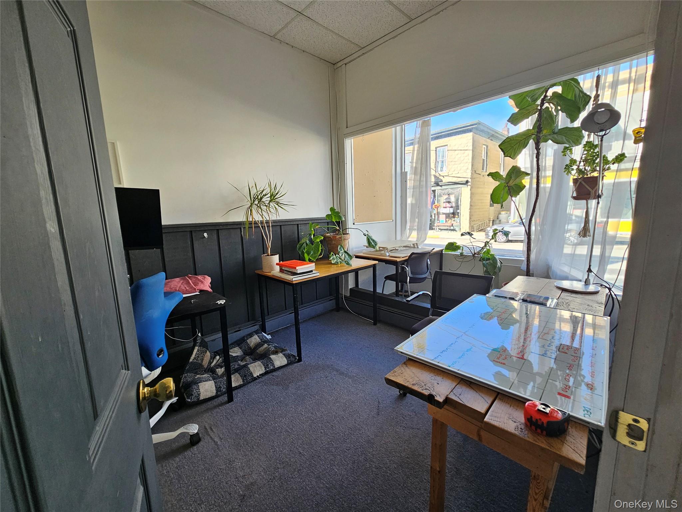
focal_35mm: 13
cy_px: 256
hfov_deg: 106.2
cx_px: 341
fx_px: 256
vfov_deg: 89.9
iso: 100
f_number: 2.2
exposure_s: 1/207
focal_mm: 2.2
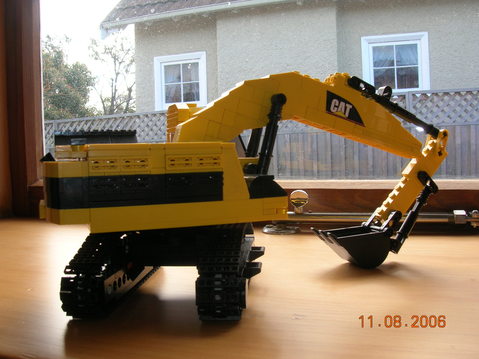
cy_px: 180
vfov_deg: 41.8
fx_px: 470
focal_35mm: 34
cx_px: 240
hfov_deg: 54.0
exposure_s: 1/40.4
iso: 50
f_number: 4.9
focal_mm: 5.7
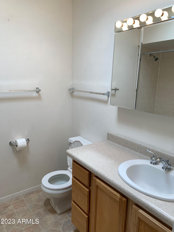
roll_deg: -0.2
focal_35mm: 26
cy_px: 116
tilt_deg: -11.2
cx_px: 87
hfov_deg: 53.1
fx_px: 174
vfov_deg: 67.3
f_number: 1.8
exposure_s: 1/120
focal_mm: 4.25
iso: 32
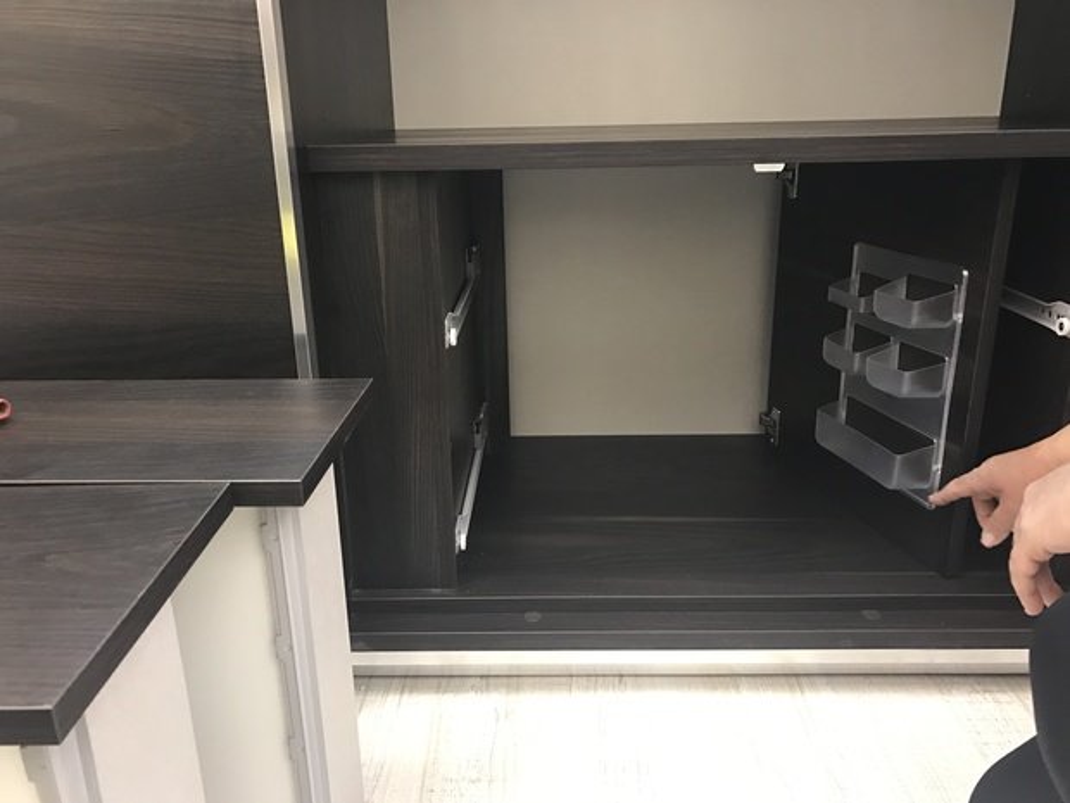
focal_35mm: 28
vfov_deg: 49.7
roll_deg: +1.3
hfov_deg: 63.4
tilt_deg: -19.4
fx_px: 865
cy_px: 402
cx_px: 535
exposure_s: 1/17
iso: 80
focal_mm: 3.99
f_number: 1.8
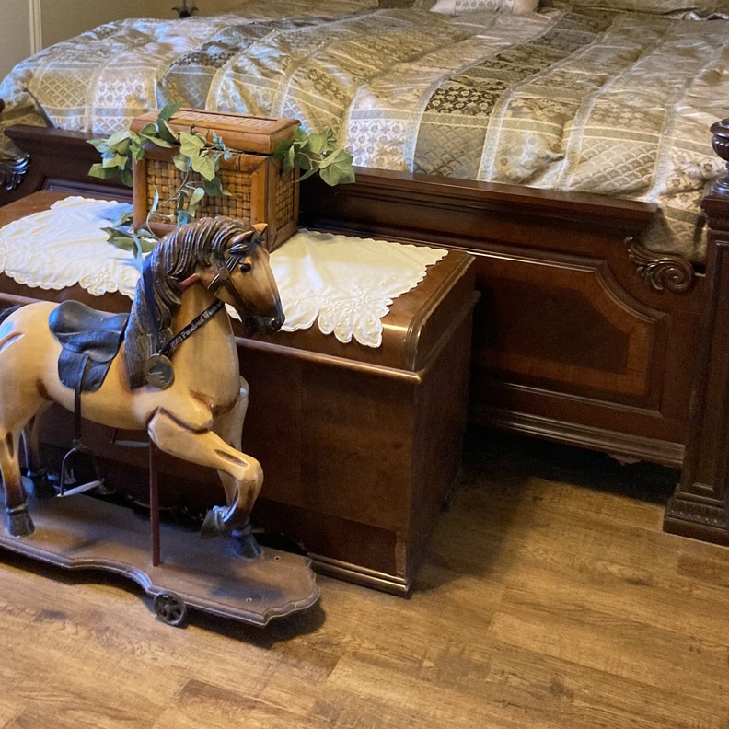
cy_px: 147
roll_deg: -0.7
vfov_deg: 36.3
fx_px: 1072
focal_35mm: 45
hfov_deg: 37.3
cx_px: 278
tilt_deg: -15.2
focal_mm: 3.99
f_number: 1.8
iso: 400
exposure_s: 1/40
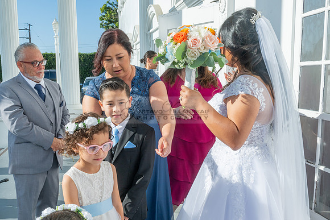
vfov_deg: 36.2
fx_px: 336
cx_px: 141
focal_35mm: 37
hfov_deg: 52.1
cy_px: 126
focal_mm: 32
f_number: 18
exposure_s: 1/200
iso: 250
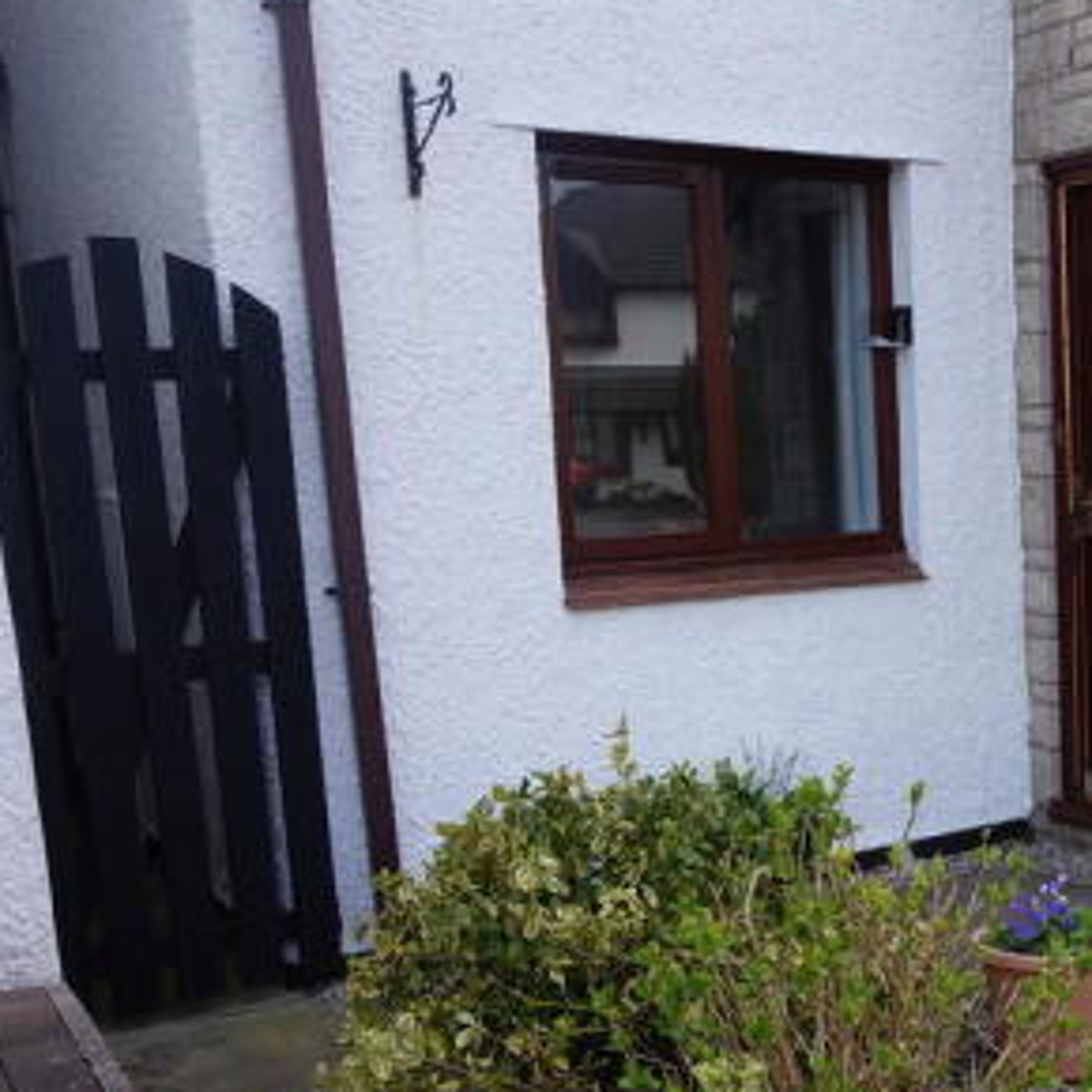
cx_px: 1039
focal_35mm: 46
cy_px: 763
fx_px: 1642
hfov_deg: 34.2
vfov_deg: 36.3
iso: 200
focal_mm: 16
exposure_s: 1/80
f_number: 11
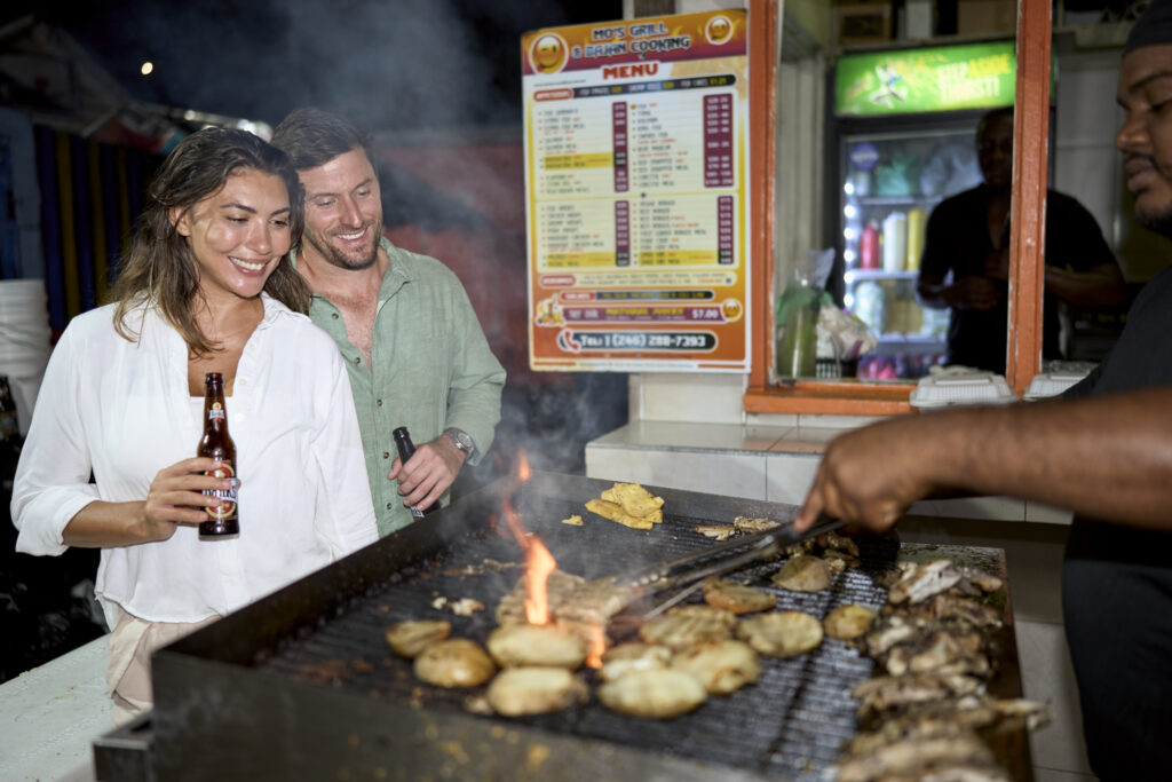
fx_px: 1140
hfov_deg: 54.4
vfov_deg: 37.9
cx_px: 586
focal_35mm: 35
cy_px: 391
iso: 160
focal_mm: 35
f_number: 1.4
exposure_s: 1/60
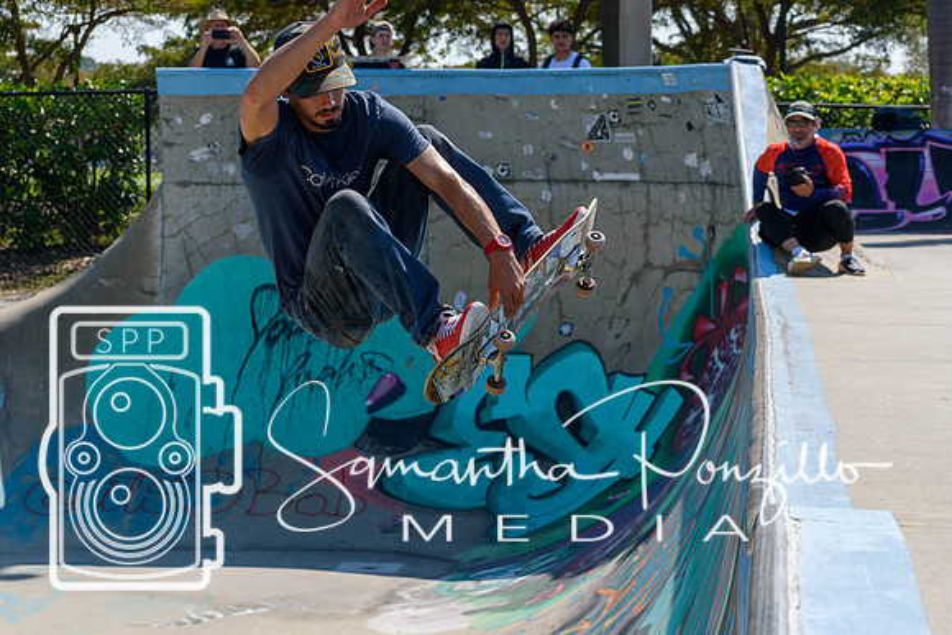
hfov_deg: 19.5
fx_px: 2777
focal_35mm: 105
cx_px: 476
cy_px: 318
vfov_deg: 13.0
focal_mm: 70
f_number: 7.1
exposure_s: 1/800
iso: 200
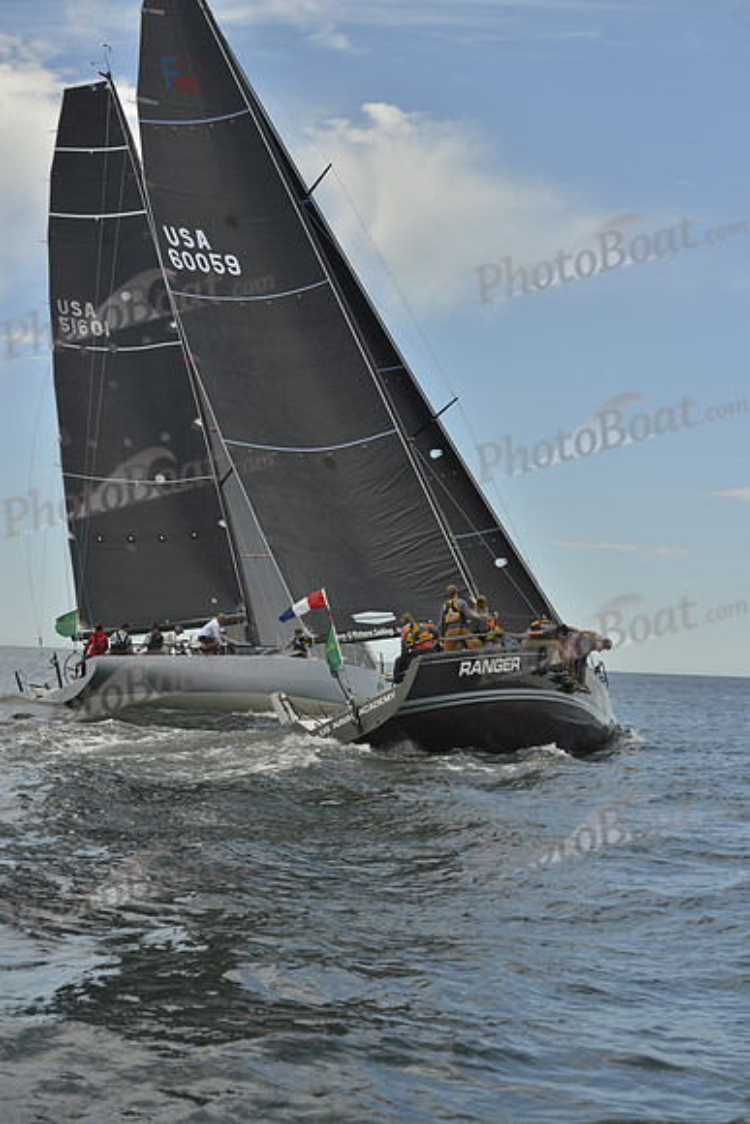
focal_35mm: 70
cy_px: 562
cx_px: 375
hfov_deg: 19.5
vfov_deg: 28.8
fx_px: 2186
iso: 280
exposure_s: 1/1600
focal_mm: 70
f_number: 7.1
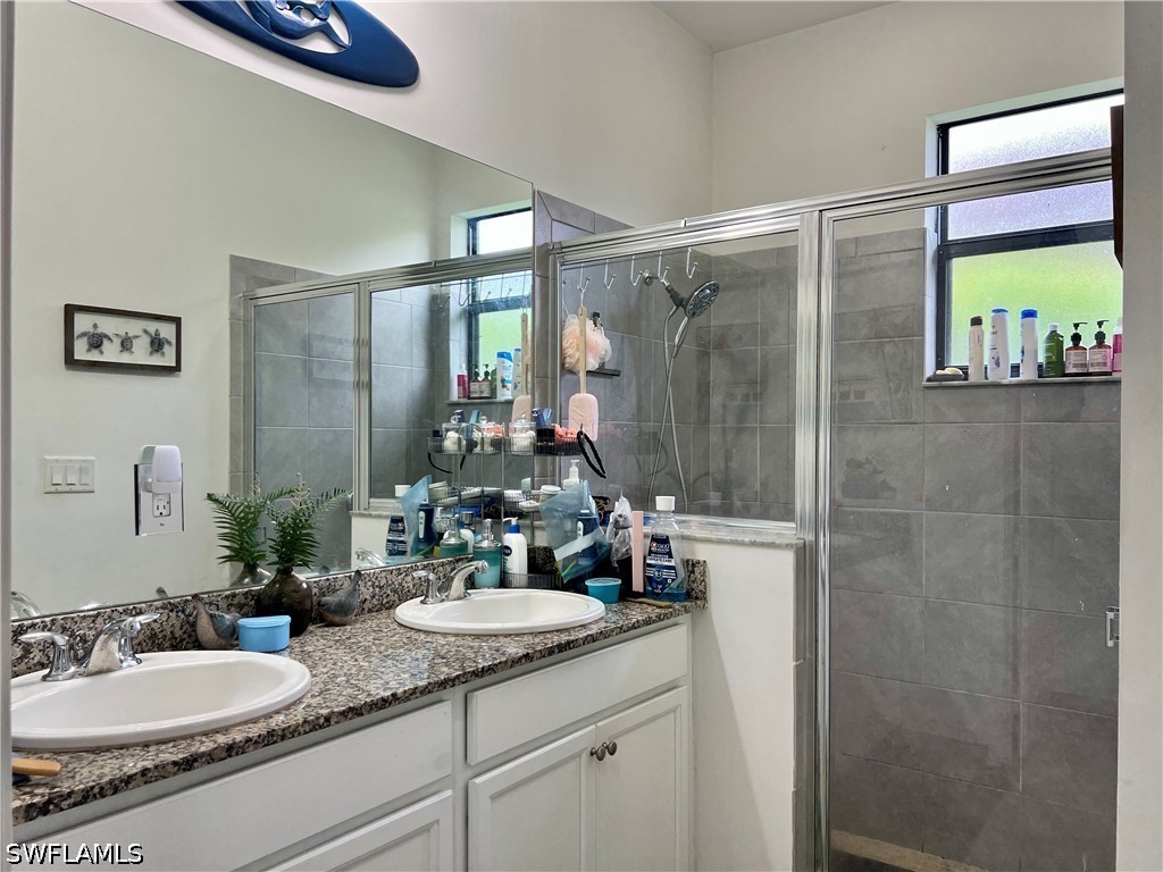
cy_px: 436
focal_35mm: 26
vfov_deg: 53.1
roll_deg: -0.7
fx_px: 874
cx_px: 582
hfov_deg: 67.3
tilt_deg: -0.8
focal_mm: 5.7
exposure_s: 1/120
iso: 80
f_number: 1.5
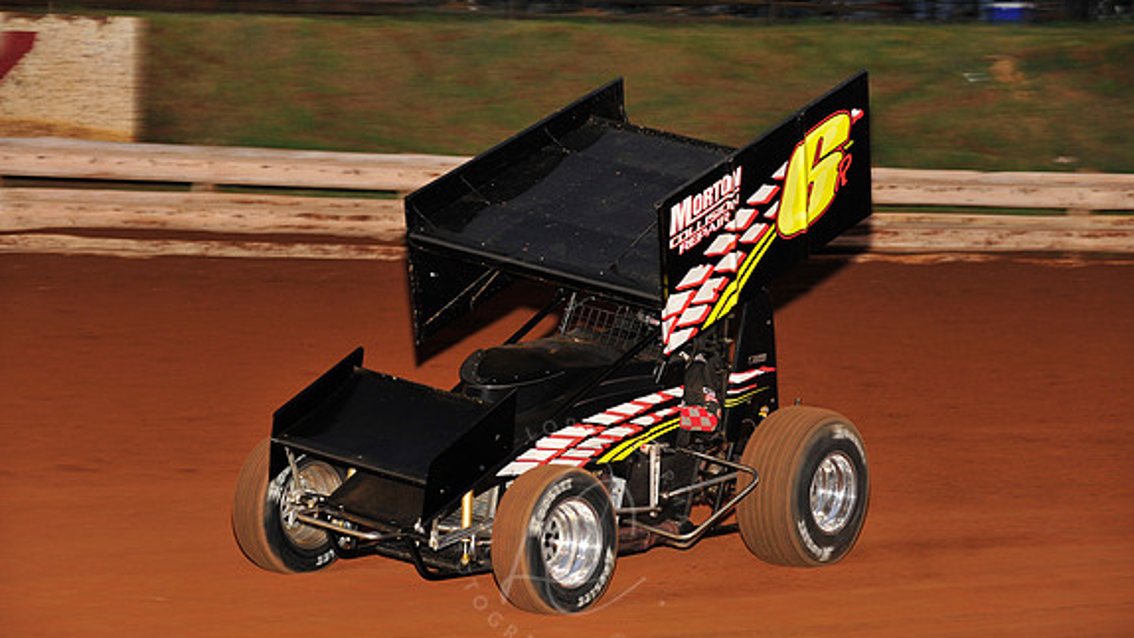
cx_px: 571
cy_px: 356
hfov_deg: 16.9
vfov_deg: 9.6
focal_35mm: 127
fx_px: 3819
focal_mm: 120
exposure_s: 1/320
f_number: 5.6
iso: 800
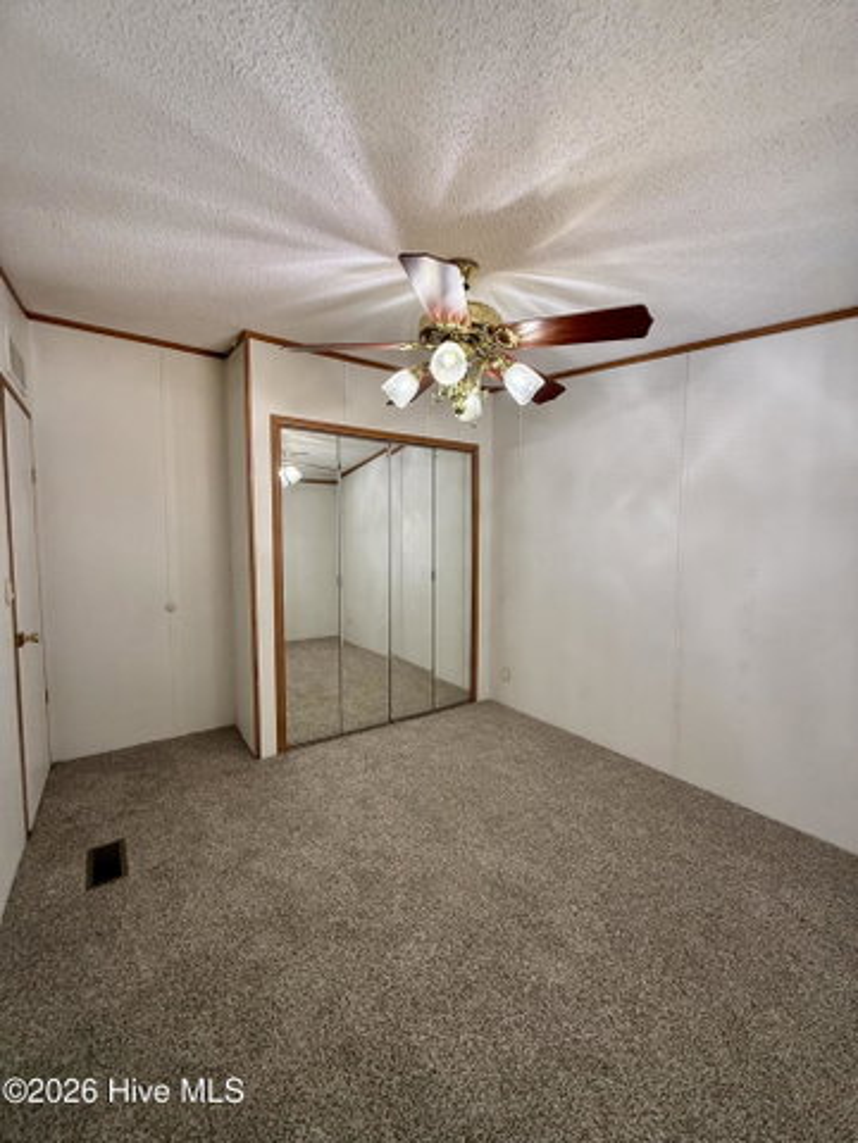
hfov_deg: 85.7
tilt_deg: -3.5
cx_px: 429
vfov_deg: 102.1
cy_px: 572
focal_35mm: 14
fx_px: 463
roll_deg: -0.5
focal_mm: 2.22
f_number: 2.2
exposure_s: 1/99
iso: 320
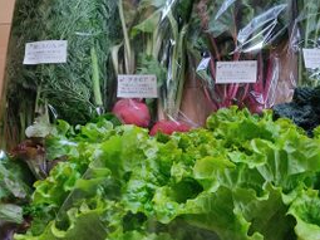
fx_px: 453
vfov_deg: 29.6
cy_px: 145
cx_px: 237
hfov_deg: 38.0
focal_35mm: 49
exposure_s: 1/33
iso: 211
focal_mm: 4.74
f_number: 1.79
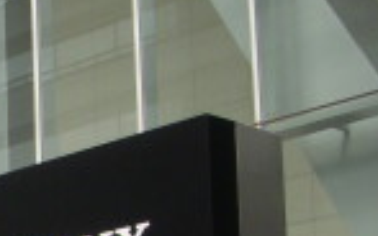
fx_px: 1608
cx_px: -288
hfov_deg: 12.3
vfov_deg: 8.2
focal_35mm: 156
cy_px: 392
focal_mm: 6.3
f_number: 3.3
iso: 100
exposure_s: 1/400
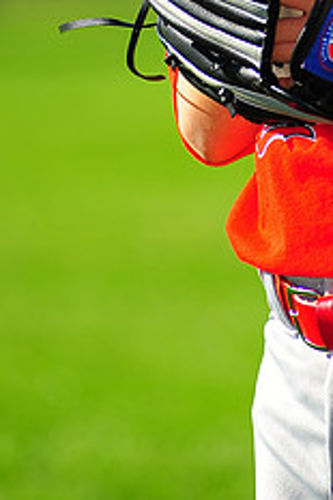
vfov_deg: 4.6
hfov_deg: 3.1
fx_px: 6225
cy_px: -84
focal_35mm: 448
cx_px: 391
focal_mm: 180
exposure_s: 1/1250
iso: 200
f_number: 4
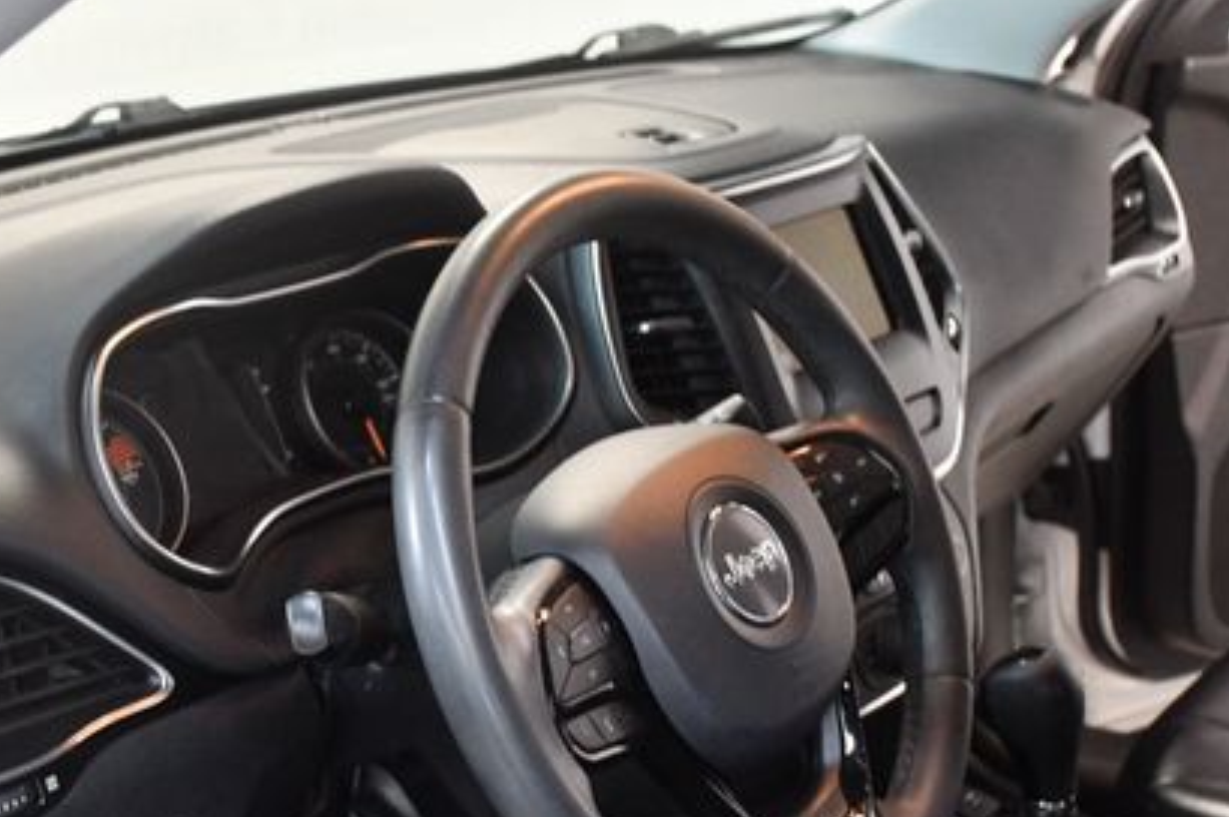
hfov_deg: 32.9
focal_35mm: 61
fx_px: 2081
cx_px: 529
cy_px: 562
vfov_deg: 22.1
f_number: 3.8
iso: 4000
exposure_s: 1/60
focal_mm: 26
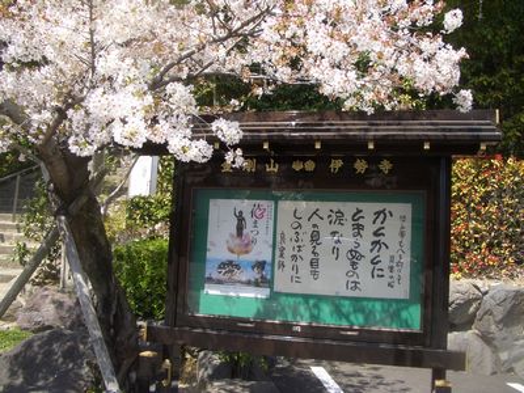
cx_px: 262
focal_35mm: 35
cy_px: 196
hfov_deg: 52.6
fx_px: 530
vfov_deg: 40.7
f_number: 4.3
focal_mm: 5.8
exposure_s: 1/200
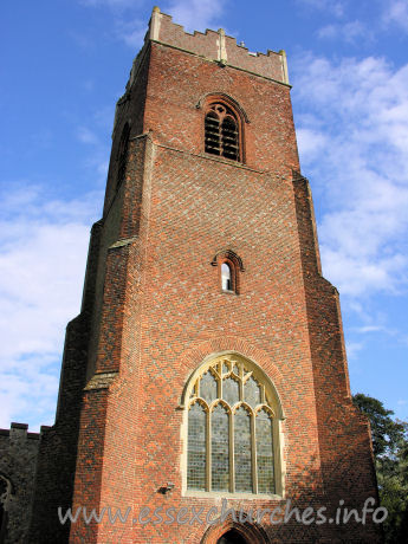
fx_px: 550
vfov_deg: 52.6
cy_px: 272
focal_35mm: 35
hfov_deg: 40.7
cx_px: 204
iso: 50
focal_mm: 8.9
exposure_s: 1/165
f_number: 5.6
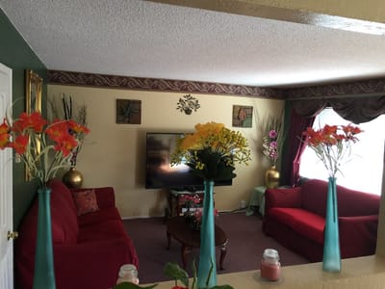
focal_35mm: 29
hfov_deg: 61.7
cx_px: 192
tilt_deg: -6.6
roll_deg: -3.4
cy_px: 144
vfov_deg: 48.2
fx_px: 323
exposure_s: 1/30
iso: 40
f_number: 2.2
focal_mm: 4.15
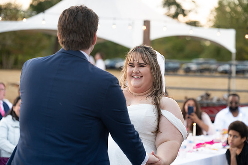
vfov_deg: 11.8
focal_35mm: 116
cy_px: 82
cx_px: 124
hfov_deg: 17.6
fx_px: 799
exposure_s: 1/500
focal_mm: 116
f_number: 4
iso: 1600
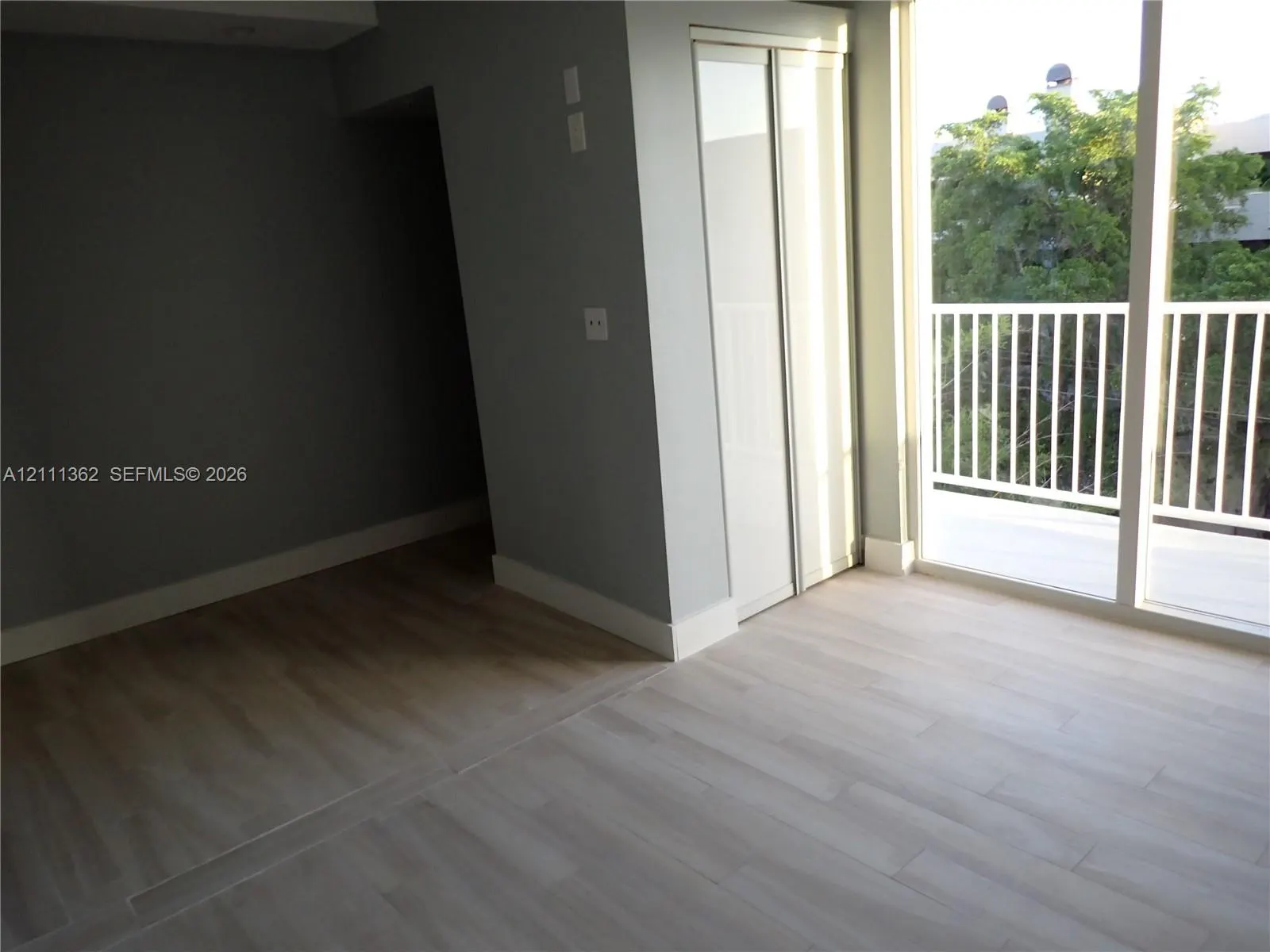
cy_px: 476
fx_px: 917
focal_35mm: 25
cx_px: 635
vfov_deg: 54.9
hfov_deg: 69.4
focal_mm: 4.5
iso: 200
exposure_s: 1/80
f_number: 2
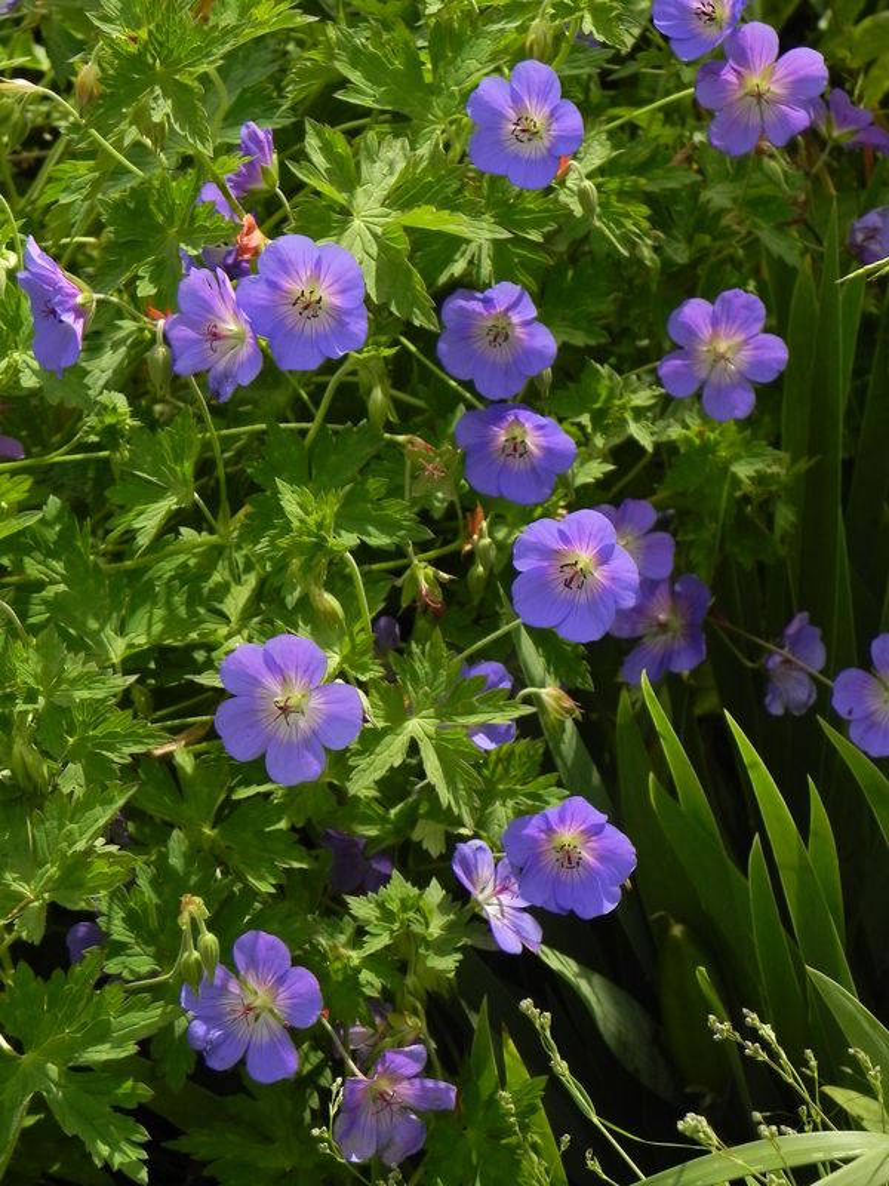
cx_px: 444
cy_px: 593
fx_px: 3253
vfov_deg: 20.7
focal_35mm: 95
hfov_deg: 15.6
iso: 160
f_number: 4.5
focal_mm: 16.9
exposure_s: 1/1000
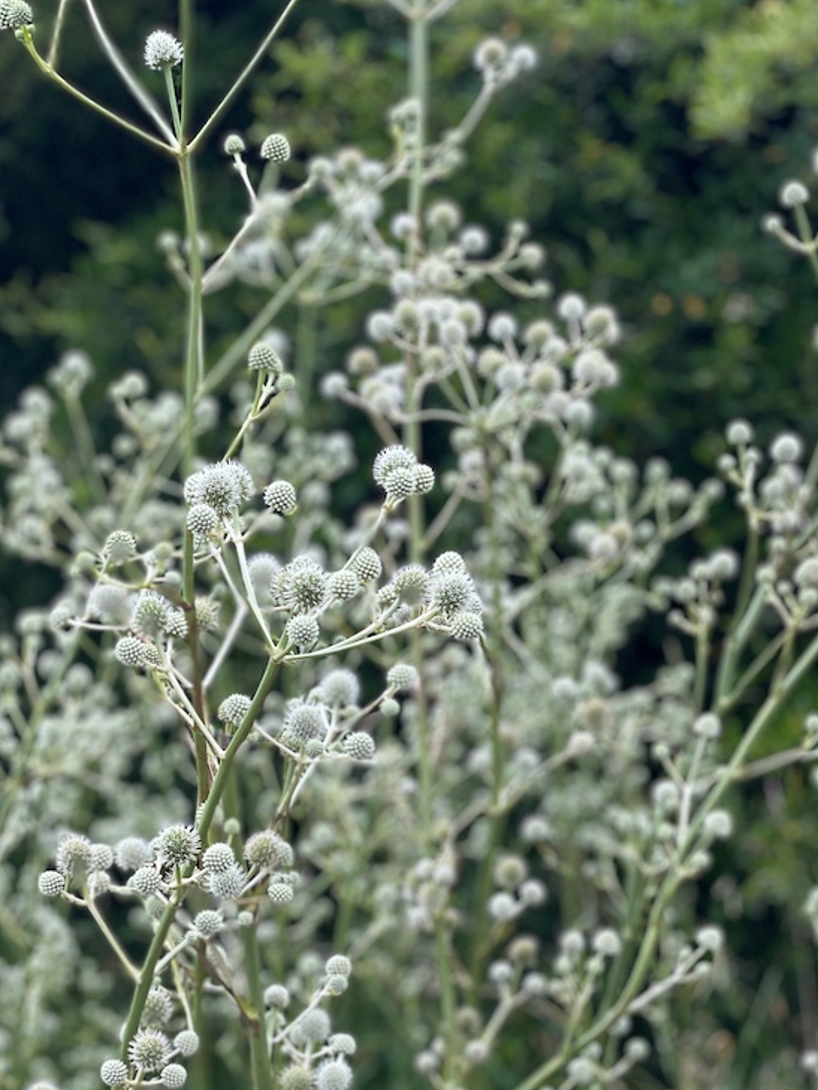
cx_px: 375
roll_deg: +1.8
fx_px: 2299
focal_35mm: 73
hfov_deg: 20.2
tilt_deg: -7.4
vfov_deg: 26.5
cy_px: 713
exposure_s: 1/466
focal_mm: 6
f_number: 2
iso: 32
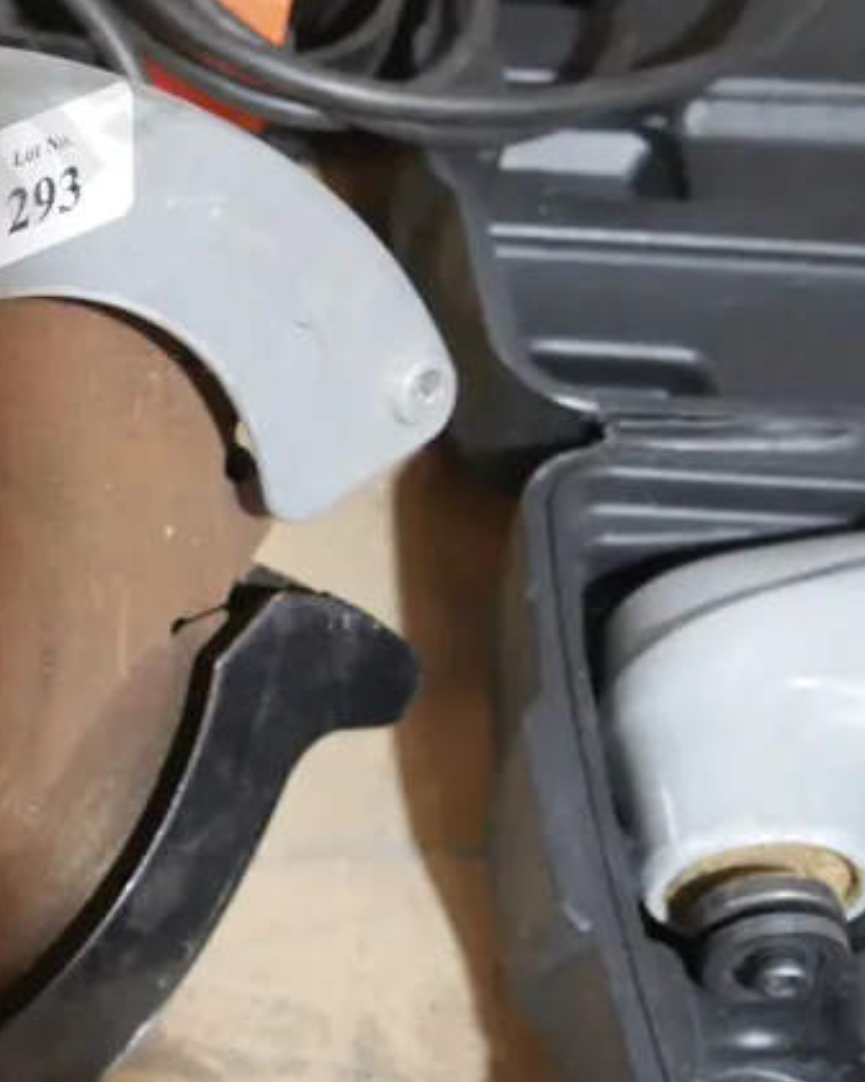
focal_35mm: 81
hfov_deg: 17.3
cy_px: 465
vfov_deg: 23.5
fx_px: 2592
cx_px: -389
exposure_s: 1/60
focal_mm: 17
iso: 1600
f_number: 4.5
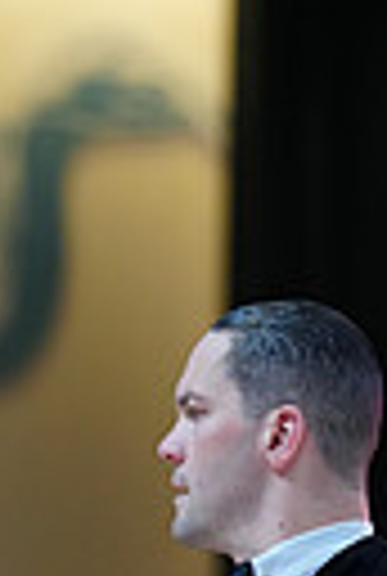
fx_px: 9061
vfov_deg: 3.6
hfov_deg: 2.4
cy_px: 1035
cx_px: -128
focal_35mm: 565
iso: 1250
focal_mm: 125
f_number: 2.8
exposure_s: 1/400
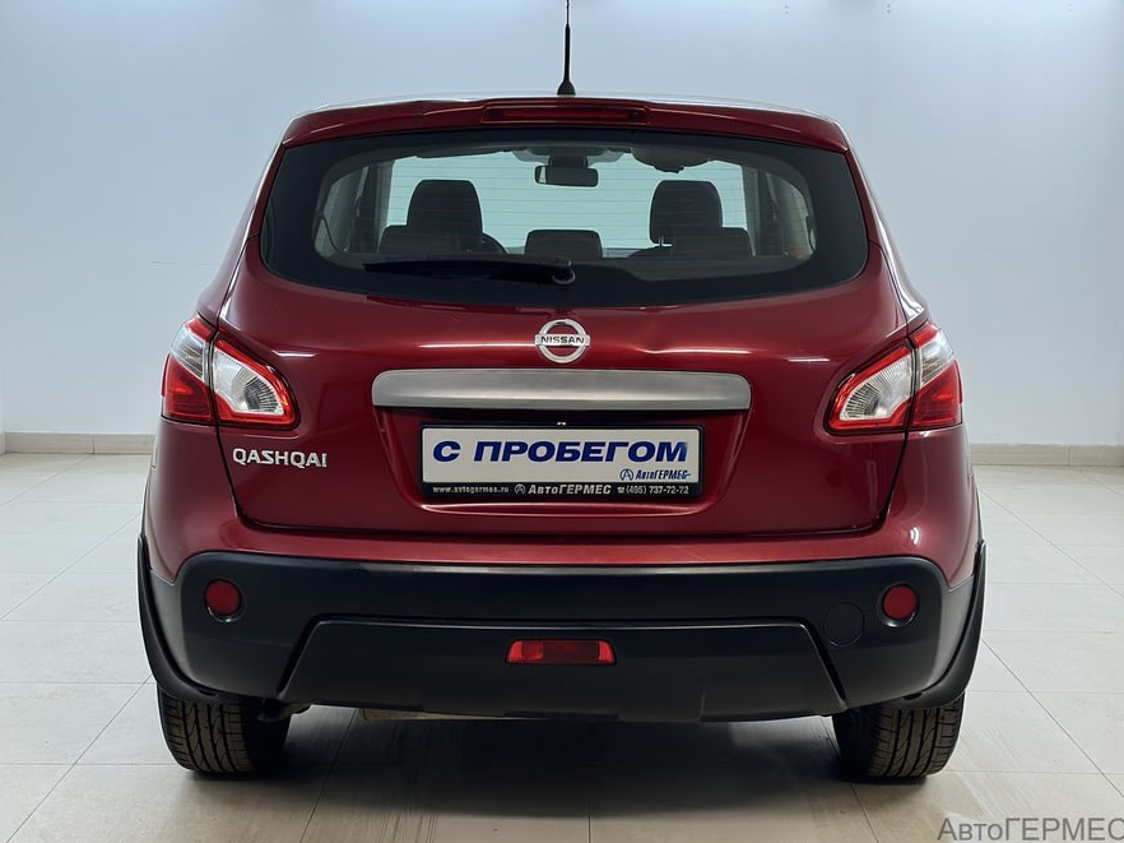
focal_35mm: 49
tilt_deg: -8.4
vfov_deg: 29.7
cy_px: 424
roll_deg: -1.0
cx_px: 567
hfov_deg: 38.9
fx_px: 1591
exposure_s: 1/100
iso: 200
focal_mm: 6.86
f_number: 1.78
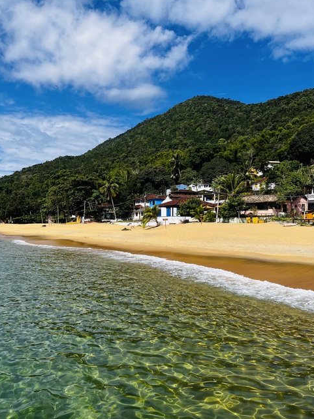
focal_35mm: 27
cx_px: 162
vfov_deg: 65.3
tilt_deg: +2.1
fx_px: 327
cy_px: 209
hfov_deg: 51.3
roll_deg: +0.3
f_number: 1.6
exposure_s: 1/4651
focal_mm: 5.1
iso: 50
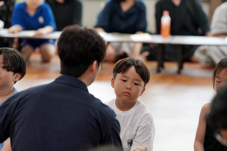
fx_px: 1261
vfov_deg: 6.9
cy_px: 76
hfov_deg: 10.3
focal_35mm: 200
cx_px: 114
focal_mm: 200
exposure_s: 1/250
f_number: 4
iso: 2500
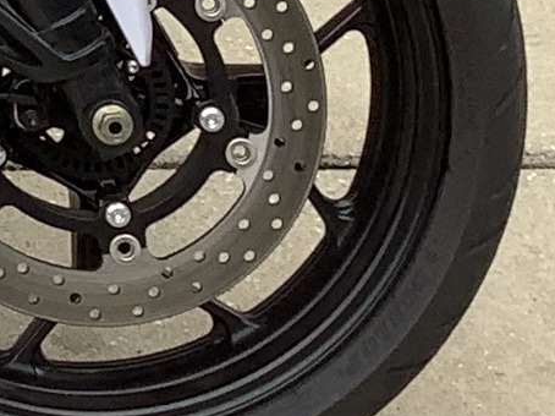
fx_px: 3573
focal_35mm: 223
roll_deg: +1.7
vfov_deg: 6.1
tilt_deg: -13.1
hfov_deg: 7.8
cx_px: -1038
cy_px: -870
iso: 25
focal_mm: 3.3
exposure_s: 1/242
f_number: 2.4
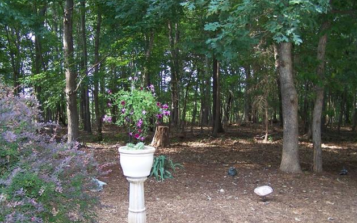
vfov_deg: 31.2
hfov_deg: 48.2
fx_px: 399
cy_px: 133
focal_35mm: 41
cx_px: 177
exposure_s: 1/60
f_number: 2.8
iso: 140
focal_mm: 6.3
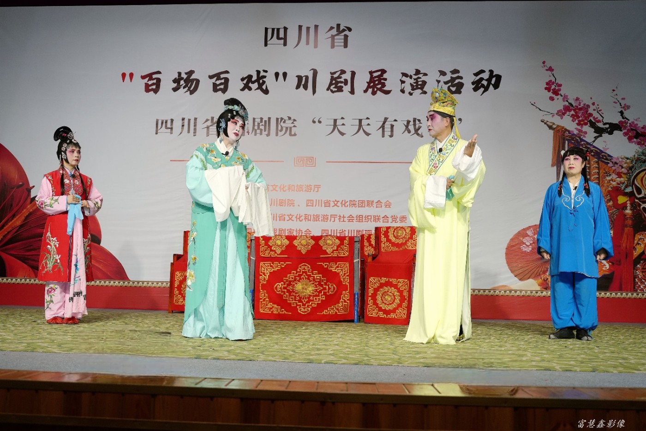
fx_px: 592
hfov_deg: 57.2
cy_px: 216
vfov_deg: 40.0
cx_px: 323
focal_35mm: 33
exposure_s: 1/160
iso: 320
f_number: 4
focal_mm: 33
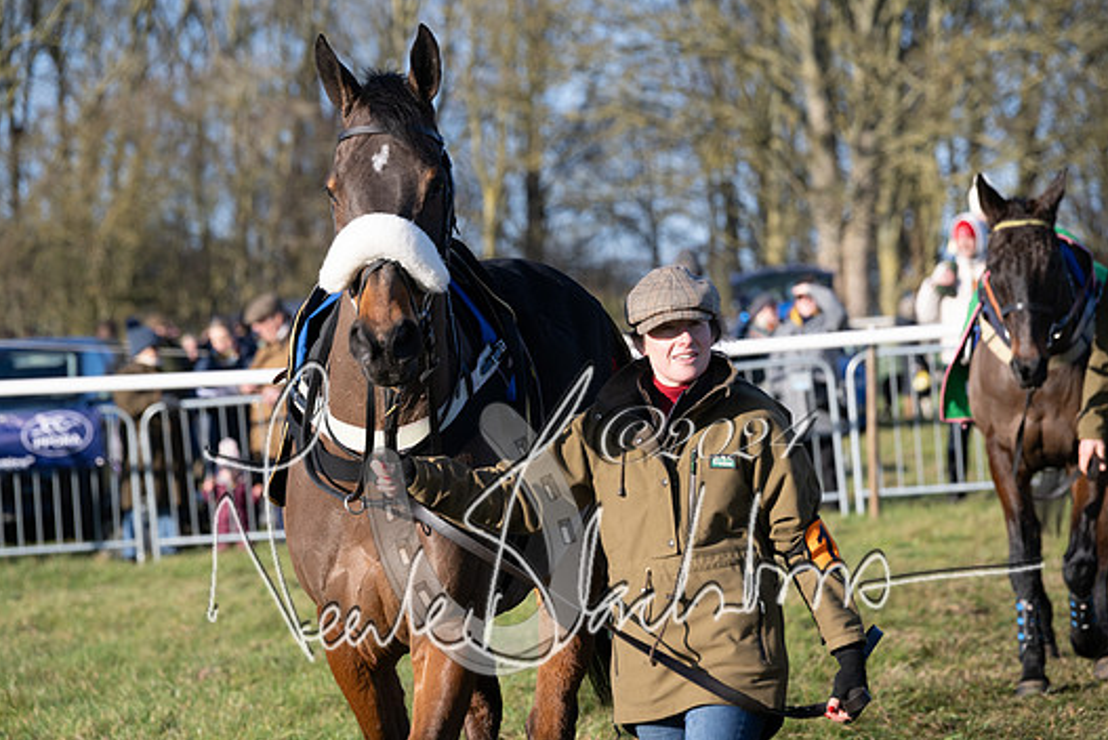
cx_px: 593
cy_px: 373
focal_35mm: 165
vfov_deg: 8.3
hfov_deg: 12.4
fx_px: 5081
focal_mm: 150
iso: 400
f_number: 5
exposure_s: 1/1250
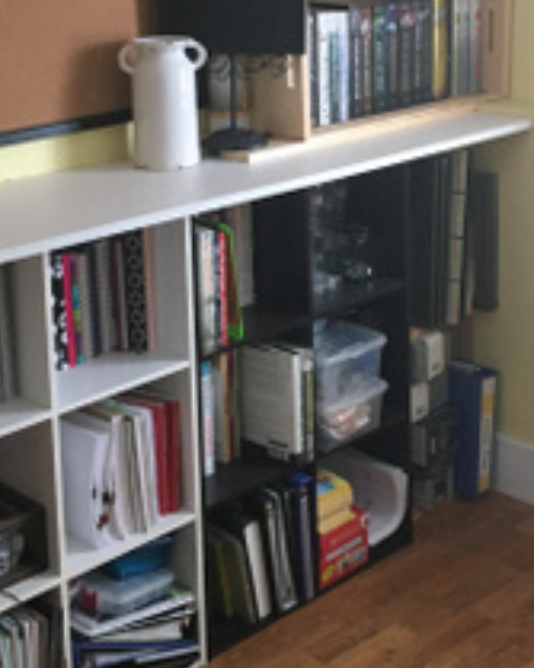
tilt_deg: -10.7
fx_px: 1285
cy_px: 137
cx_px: 278
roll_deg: +2.6
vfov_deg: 28.6
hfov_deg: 23.5
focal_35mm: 65
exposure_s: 1/30
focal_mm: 4.15
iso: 160
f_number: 2.2
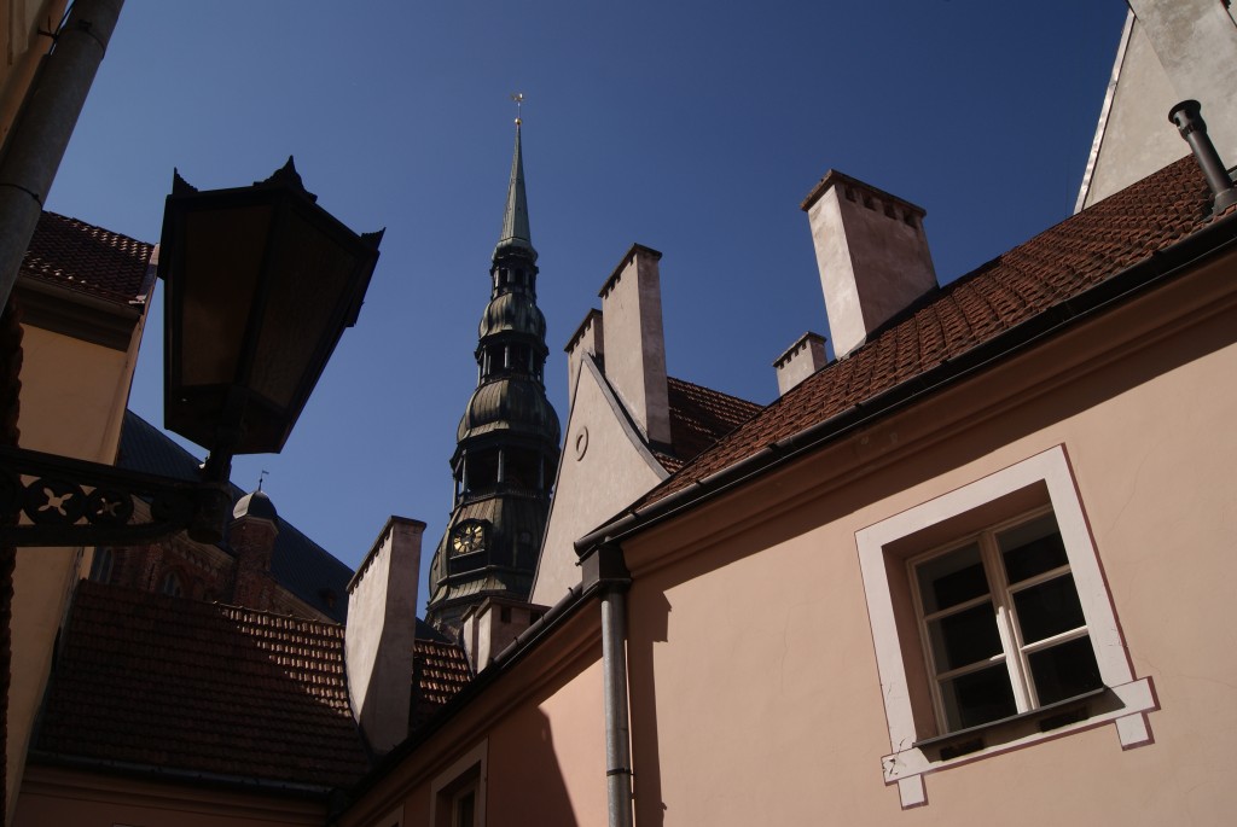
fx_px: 1032
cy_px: 414
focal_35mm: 30
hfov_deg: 61.9
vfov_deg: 43.7
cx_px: 618
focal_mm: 20
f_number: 10
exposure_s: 1/100
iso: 100
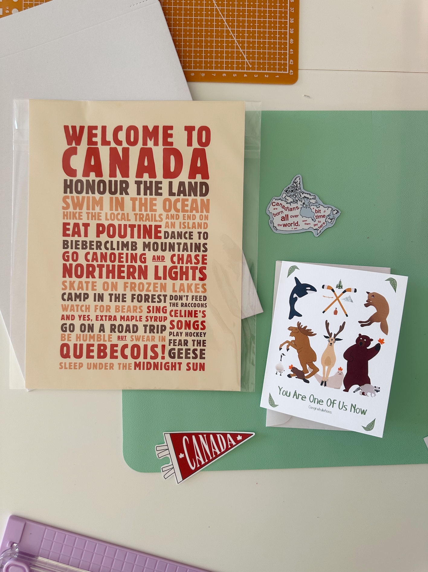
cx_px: 214
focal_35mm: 24
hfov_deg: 56.8
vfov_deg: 71.6
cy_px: 286
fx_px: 396
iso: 80
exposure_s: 1/339
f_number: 1.78
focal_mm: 6.86
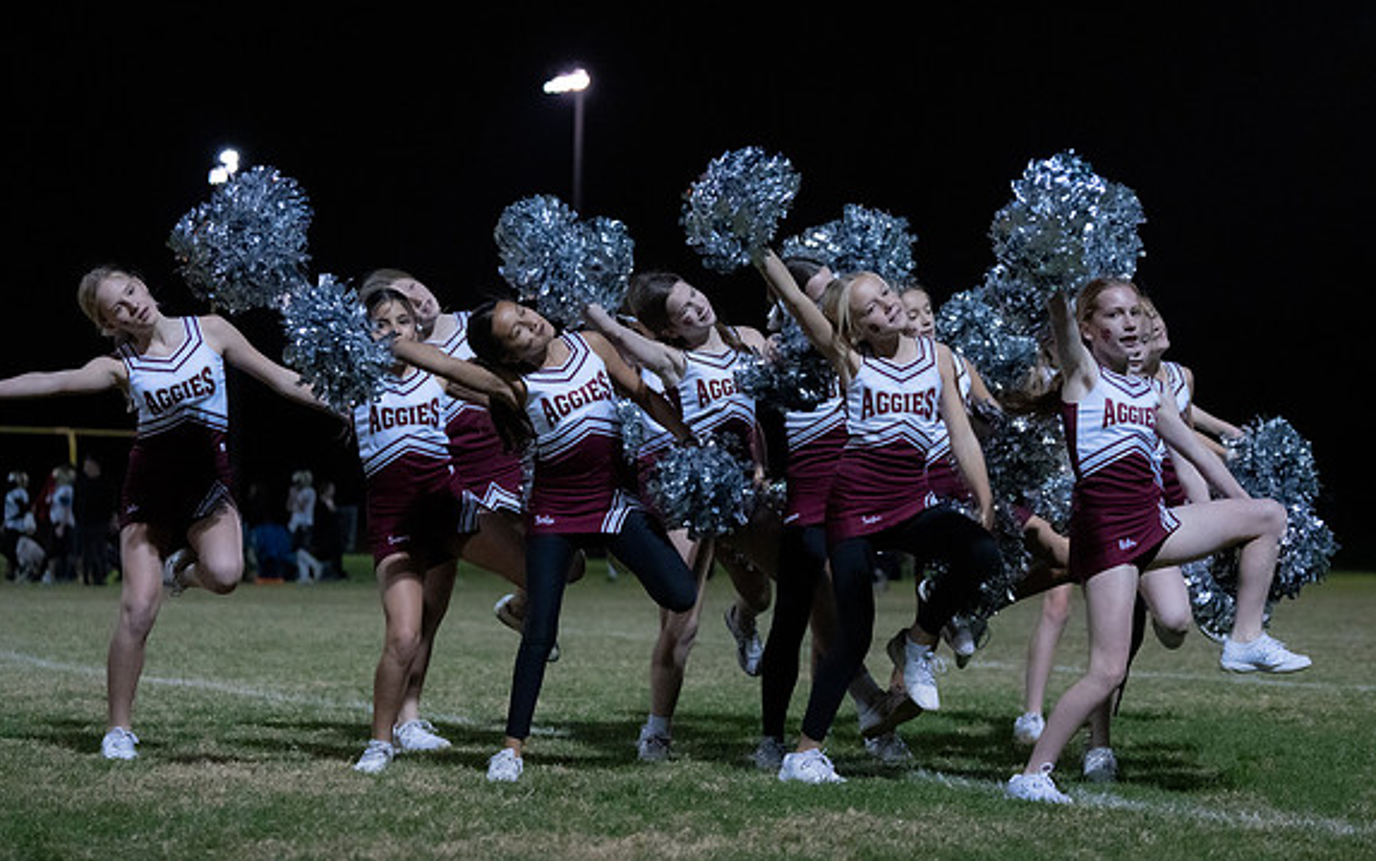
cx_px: 844
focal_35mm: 91
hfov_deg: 22.7
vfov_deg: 14.4
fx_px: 3413
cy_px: 440
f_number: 2.8
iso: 8000
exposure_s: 1/800
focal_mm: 70
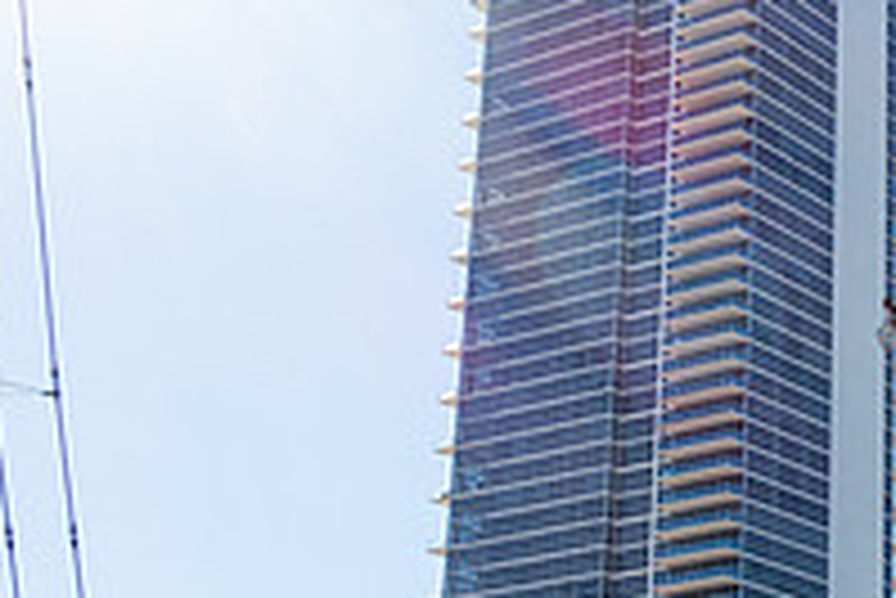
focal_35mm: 70
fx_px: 1743
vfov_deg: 18.8
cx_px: 1063
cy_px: 645
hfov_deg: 25.9
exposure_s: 1/400
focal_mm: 8.8
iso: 125
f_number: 6.3
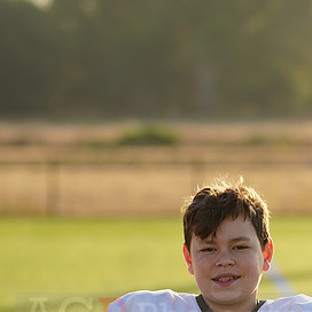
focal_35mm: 368
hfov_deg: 4.8
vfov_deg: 4.8
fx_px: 3753
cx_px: 220
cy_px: 309
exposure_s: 1/250
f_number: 5.6
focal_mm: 203
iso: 100
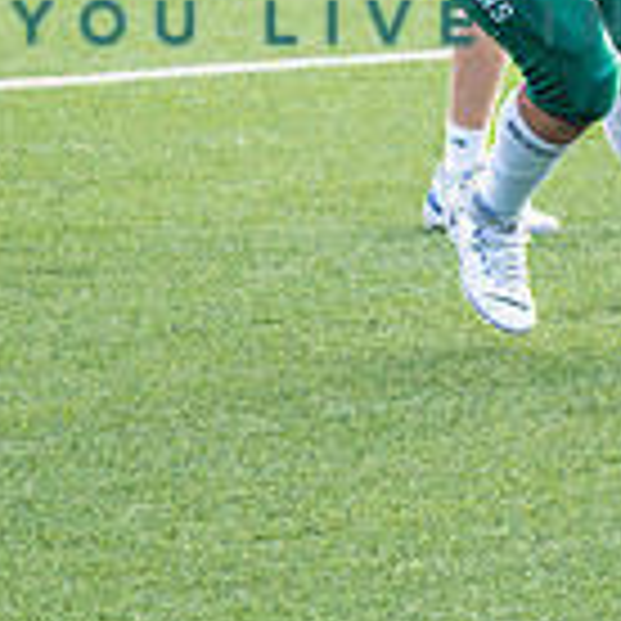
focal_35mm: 319
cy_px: -275
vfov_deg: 5.4
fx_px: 6475
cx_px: 1546
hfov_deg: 5.3
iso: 500
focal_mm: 70
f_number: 2.8
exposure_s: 1/1600
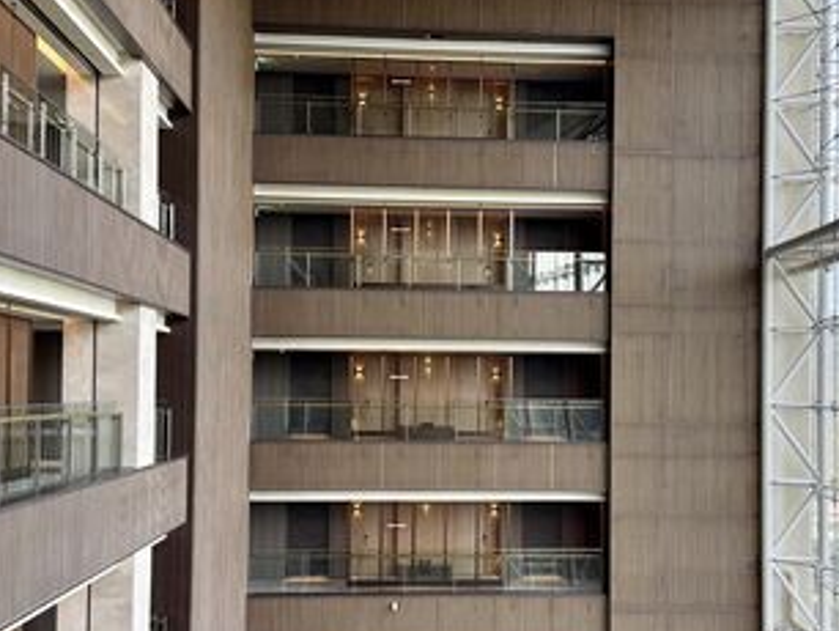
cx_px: 485
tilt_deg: +1.1
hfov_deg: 40.3
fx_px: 1140
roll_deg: -0.9
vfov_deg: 30.9
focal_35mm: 47
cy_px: 359
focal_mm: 6.76
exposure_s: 1/169
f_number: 1.78
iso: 64
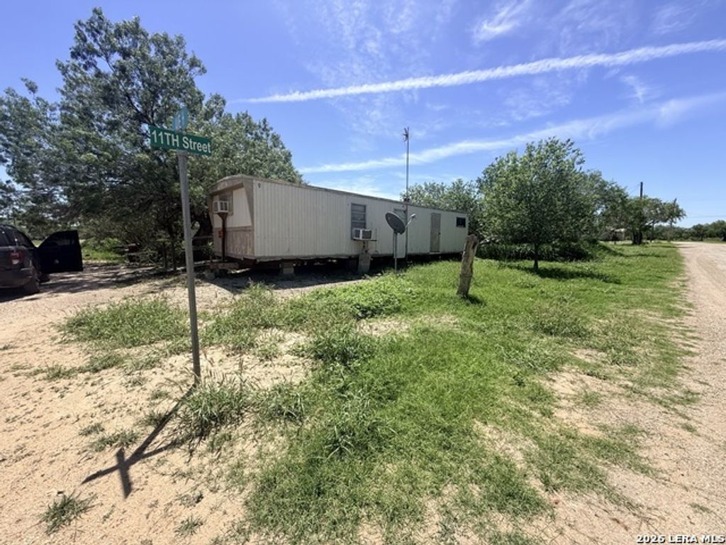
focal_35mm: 14
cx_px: 363
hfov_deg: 102.1
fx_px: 294
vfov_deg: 85.7
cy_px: 272
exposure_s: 1/1534
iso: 50
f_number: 2.2
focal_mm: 2.22
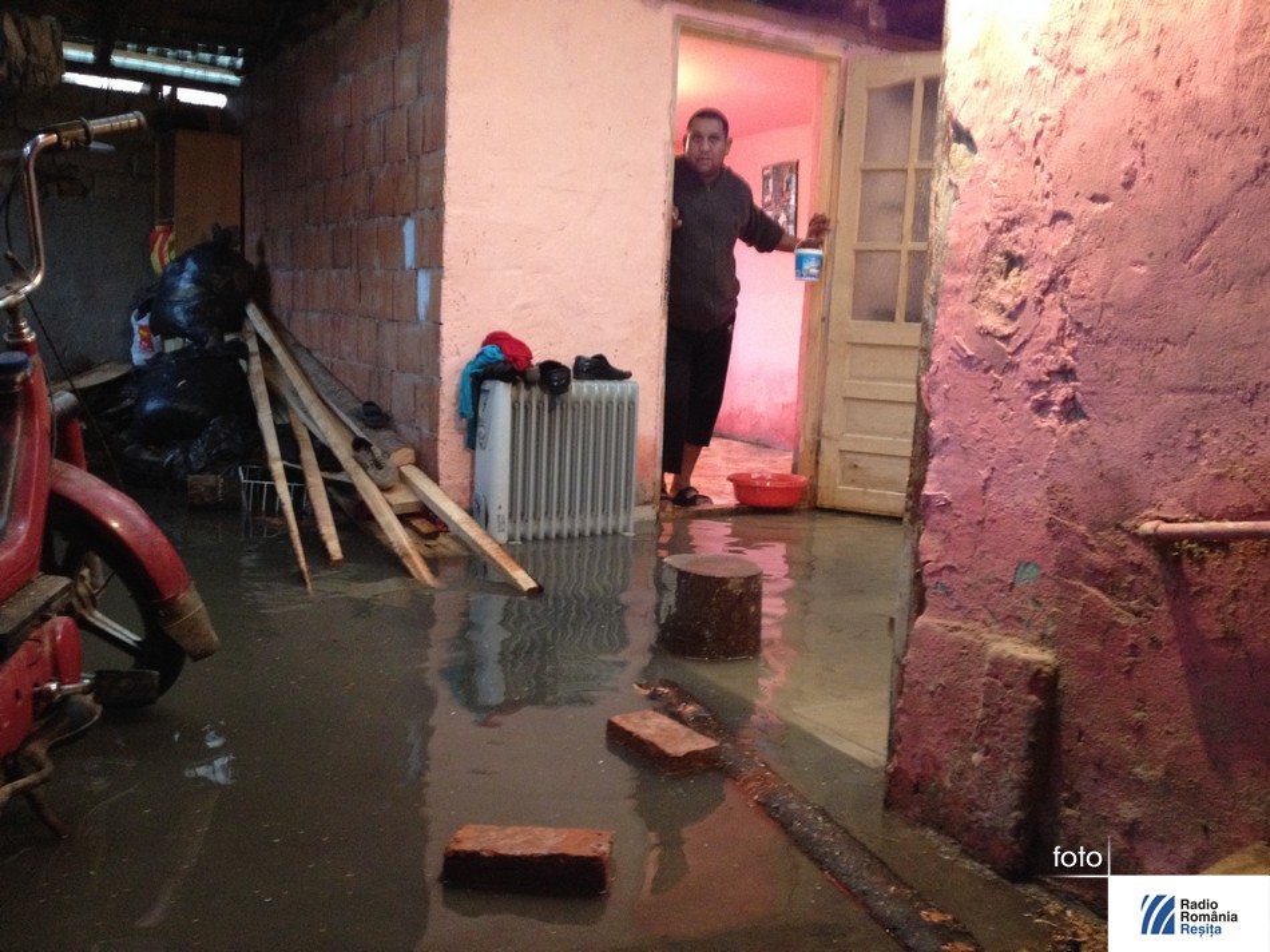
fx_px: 1284
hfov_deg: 52.6
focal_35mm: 35
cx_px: 635
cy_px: 476
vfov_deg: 40.7
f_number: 2.4
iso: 320
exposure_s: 1/20
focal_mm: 4.28
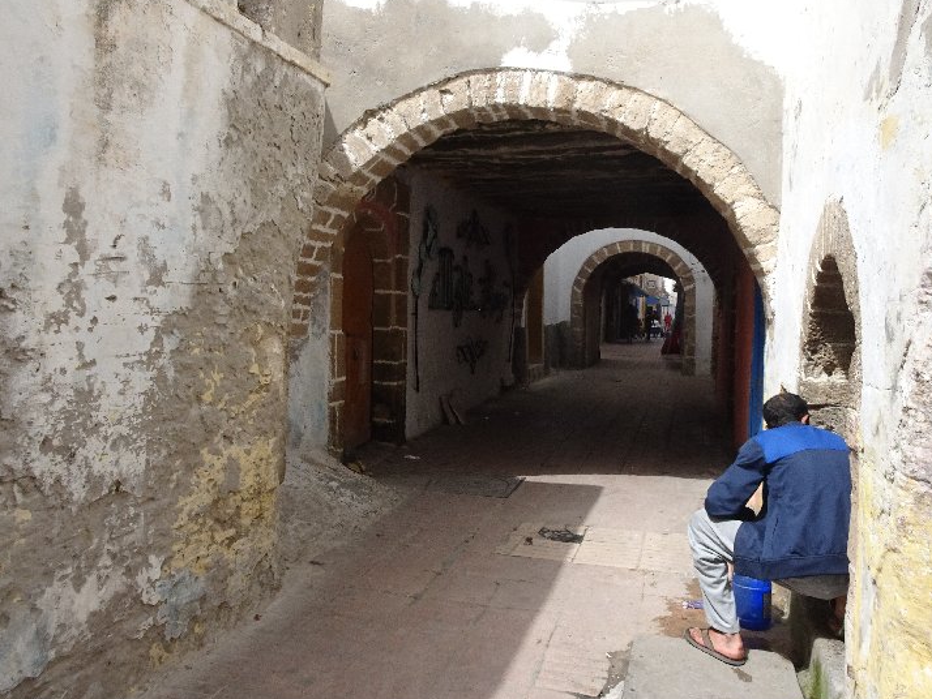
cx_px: 491
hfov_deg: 63.4
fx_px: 754
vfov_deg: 49.8
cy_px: 353
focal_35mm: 28
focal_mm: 4.25
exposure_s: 1/1000
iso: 160
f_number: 3.5
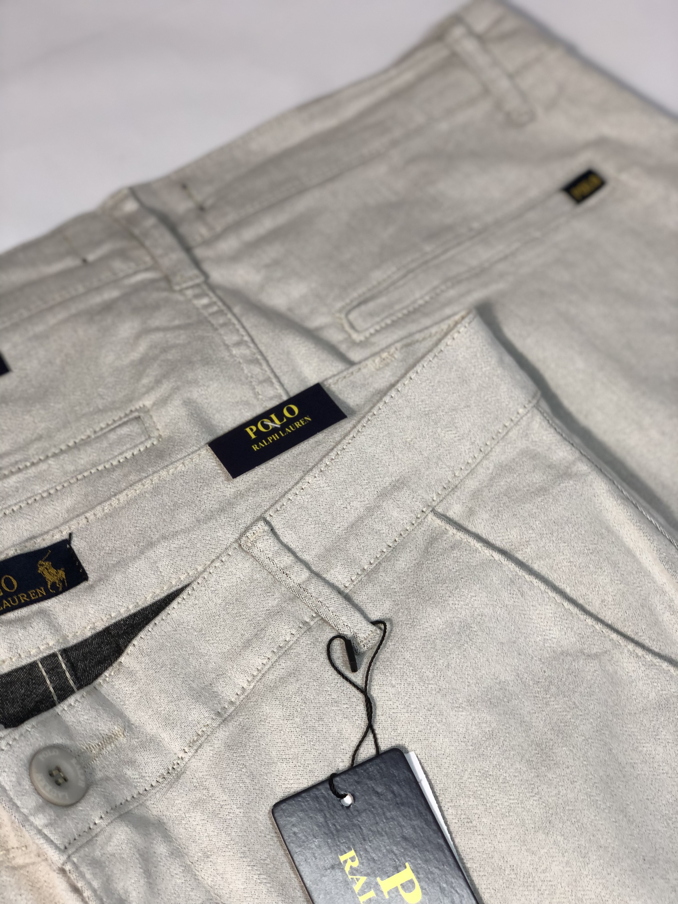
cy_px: 452
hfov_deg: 28.0
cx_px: 339
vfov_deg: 36.8
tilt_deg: -63.0
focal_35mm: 52
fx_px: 1358
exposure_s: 1/60
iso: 20
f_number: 2.4
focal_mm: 6
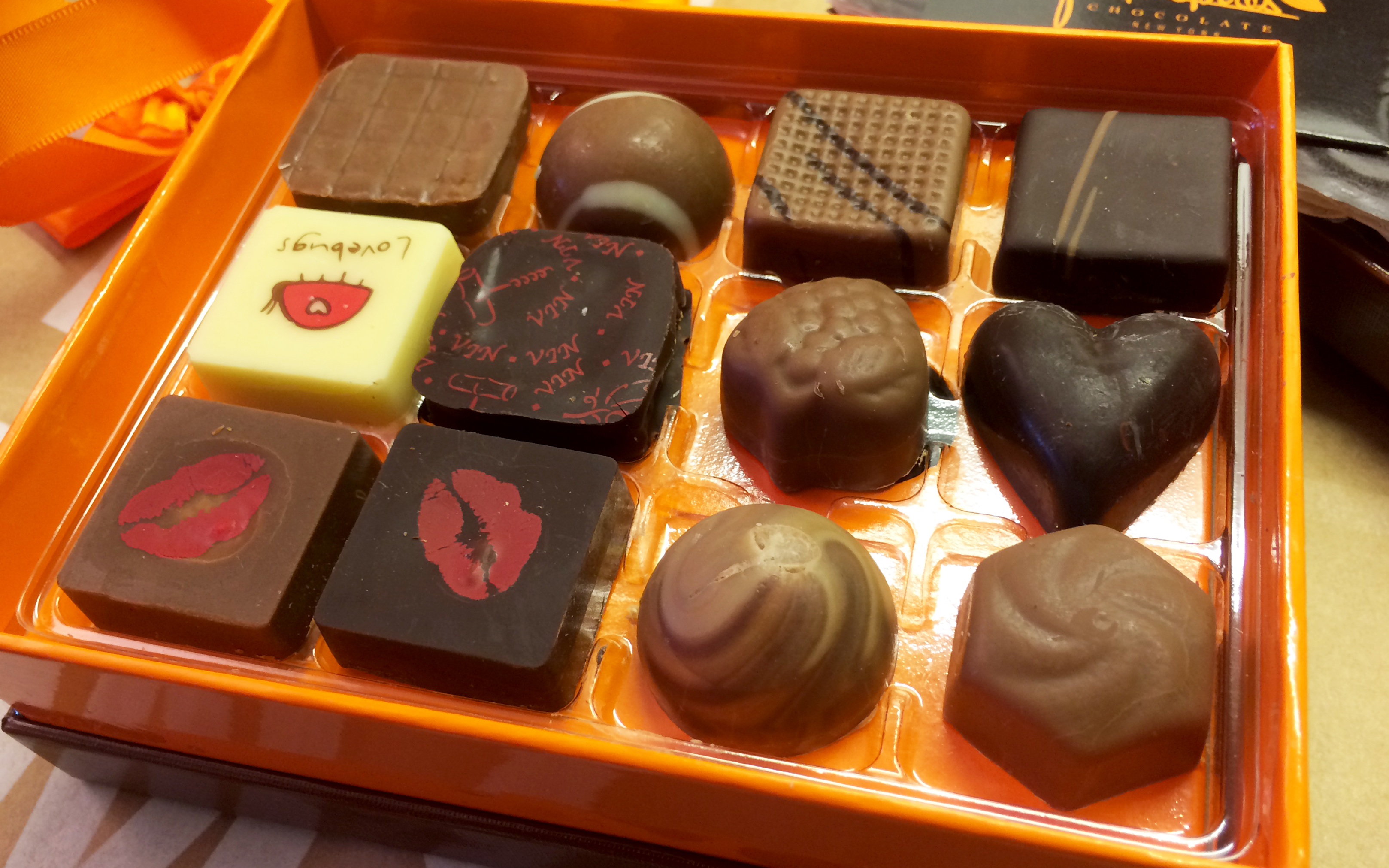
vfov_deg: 40.6
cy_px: 461
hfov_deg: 61.2
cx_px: 694
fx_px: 1173
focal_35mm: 31
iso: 125
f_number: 2.2
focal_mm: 4.15
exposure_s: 1/33
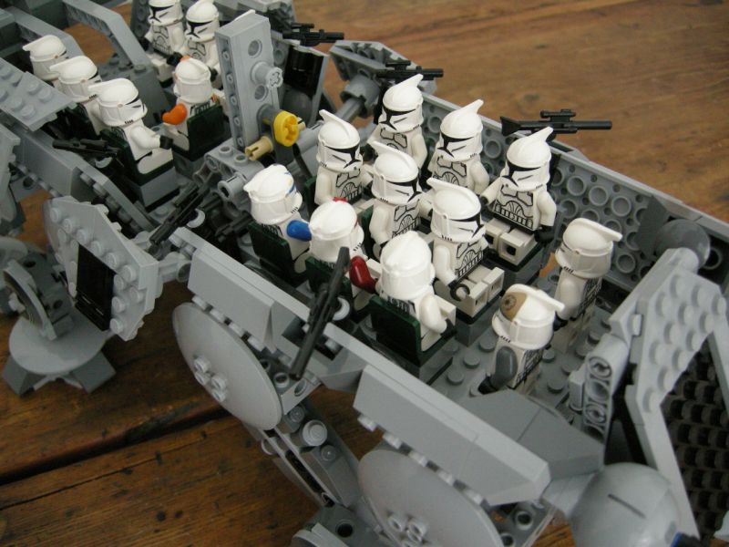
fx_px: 758
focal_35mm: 36
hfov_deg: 51.4
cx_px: 364
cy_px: 274
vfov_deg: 39.7
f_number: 2.7
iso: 362
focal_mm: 7.5
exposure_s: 1/30
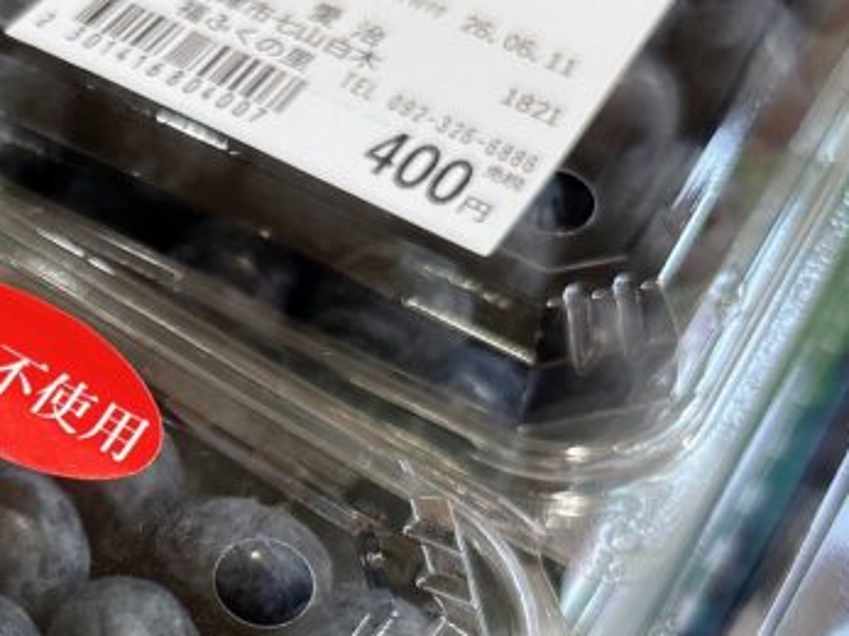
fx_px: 1765
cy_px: 597
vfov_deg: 20.0
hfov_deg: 25.9
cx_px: 37
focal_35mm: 72
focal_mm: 5.96
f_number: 1.6
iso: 125
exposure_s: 1/120
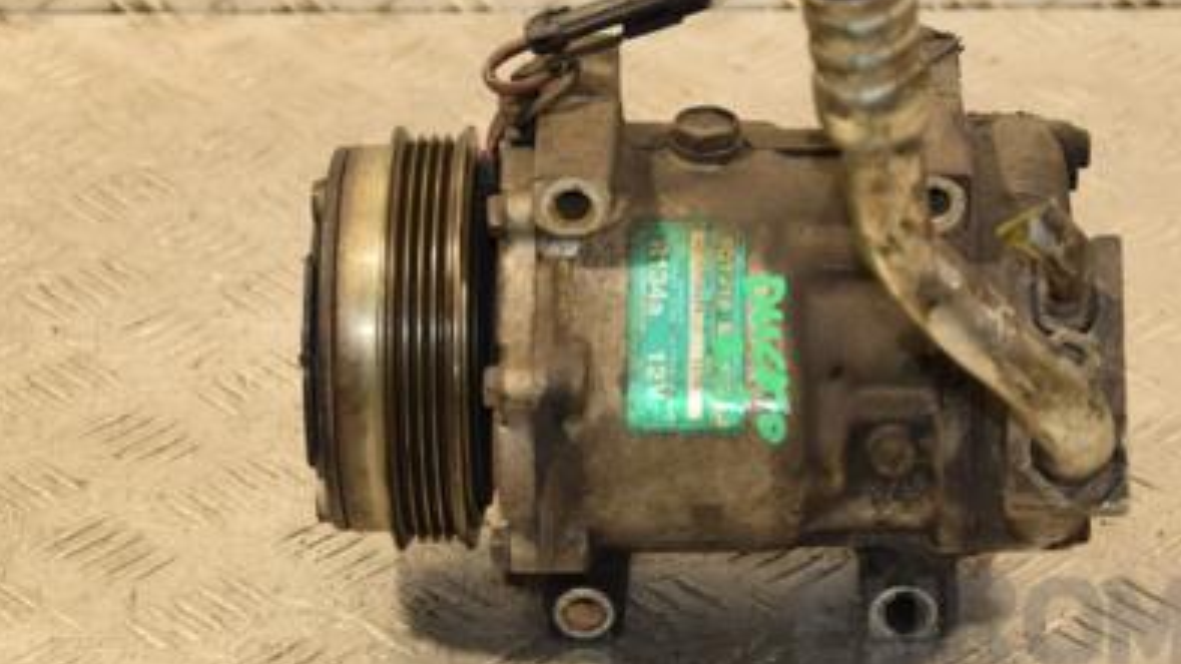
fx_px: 3758
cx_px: 739
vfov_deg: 10.1
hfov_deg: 17.8
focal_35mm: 120
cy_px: 222
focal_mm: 50
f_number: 5
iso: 800
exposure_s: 1/125
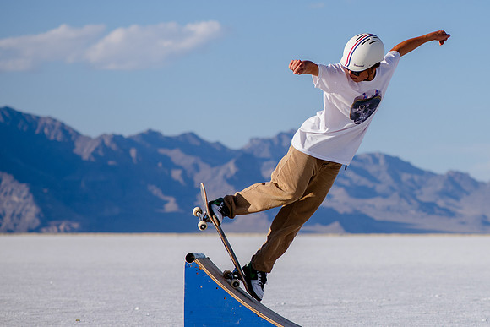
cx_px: 443
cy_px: 93
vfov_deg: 7.2
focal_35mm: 191
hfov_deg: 10.7
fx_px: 2597
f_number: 5
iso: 125
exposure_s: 1/2500
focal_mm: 105
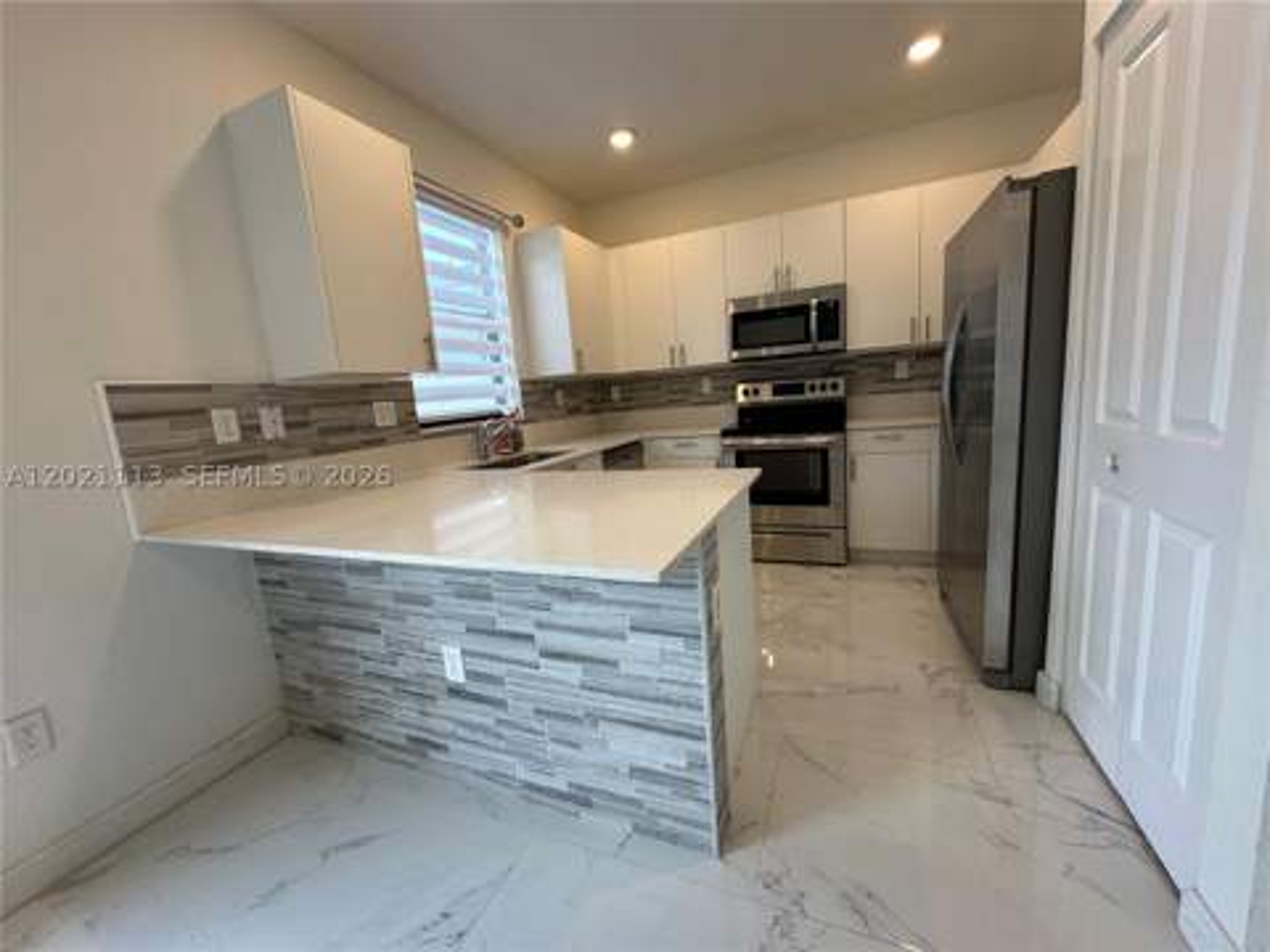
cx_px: 635
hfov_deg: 102.1
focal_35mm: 14
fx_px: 514
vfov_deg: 85.7
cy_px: 476
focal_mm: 2.22
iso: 80
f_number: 2.2
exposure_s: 1/120
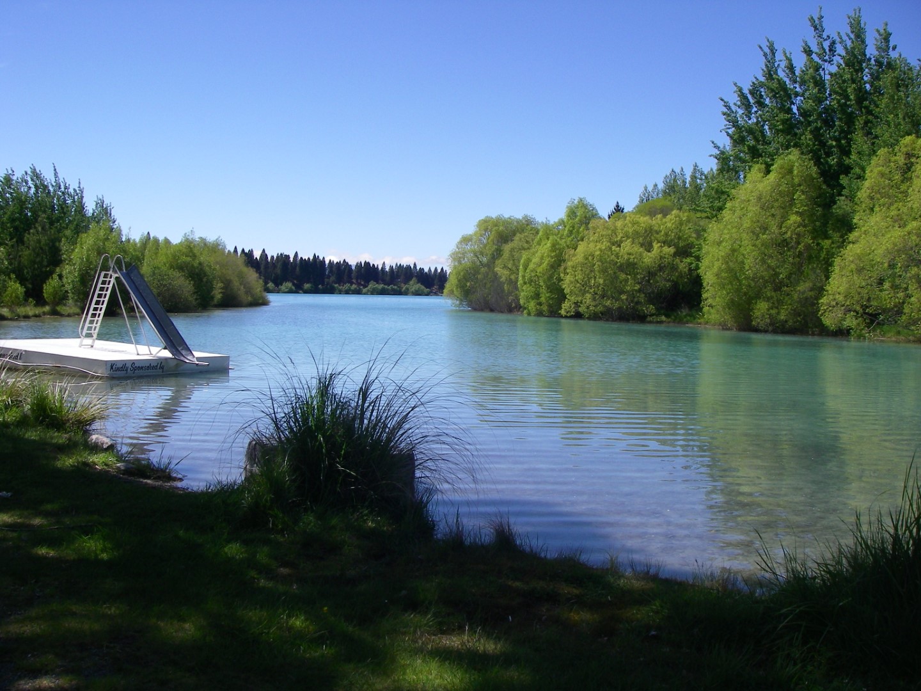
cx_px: 460
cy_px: 346
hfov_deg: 49.0
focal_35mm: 38
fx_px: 1011
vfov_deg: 37.7
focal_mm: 6.3
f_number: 6.6
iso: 64
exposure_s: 1/250
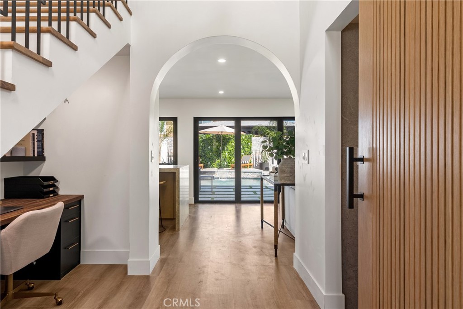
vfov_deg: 57.2
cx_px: 232
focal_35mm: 22
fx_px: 283
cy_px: 154
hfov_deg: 78.6
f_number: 9
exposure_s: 1/60
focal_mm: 22
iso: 320
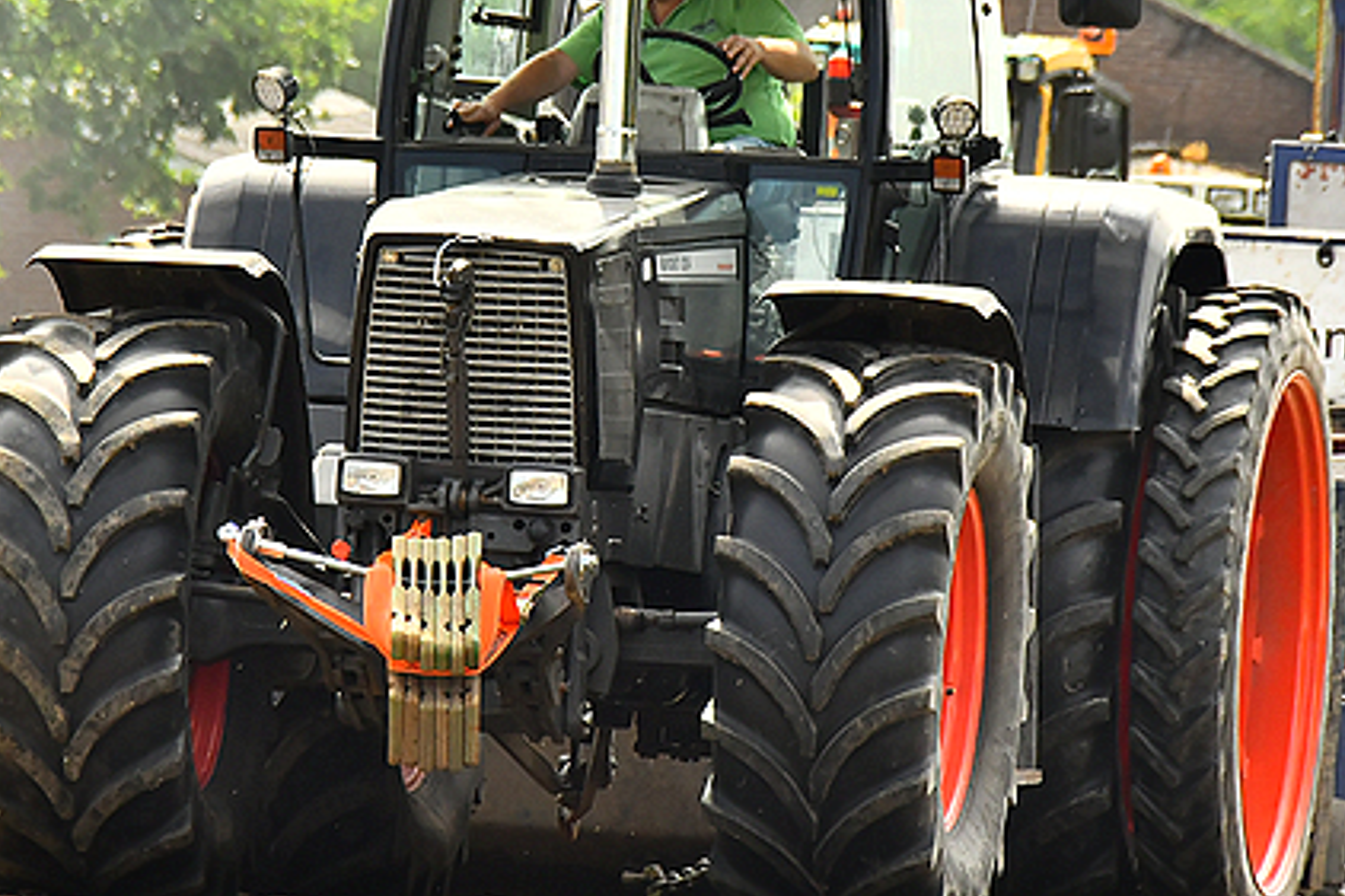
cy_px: 218
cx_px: 657
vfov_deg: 1.6
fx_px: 31892
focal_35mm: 854
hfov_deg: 2.4
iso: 500
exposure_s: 1/1000
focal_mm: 300
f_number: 9
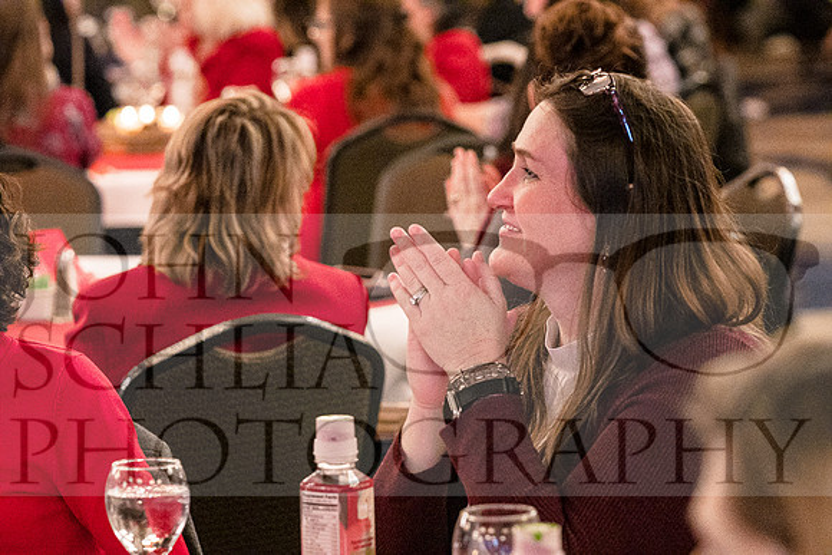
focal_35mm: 162
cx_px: 416
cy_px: 278
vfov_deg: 8.5
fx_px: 3745
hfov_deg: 12.7
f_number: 4
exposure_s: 1/80
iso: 6400
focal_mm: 108
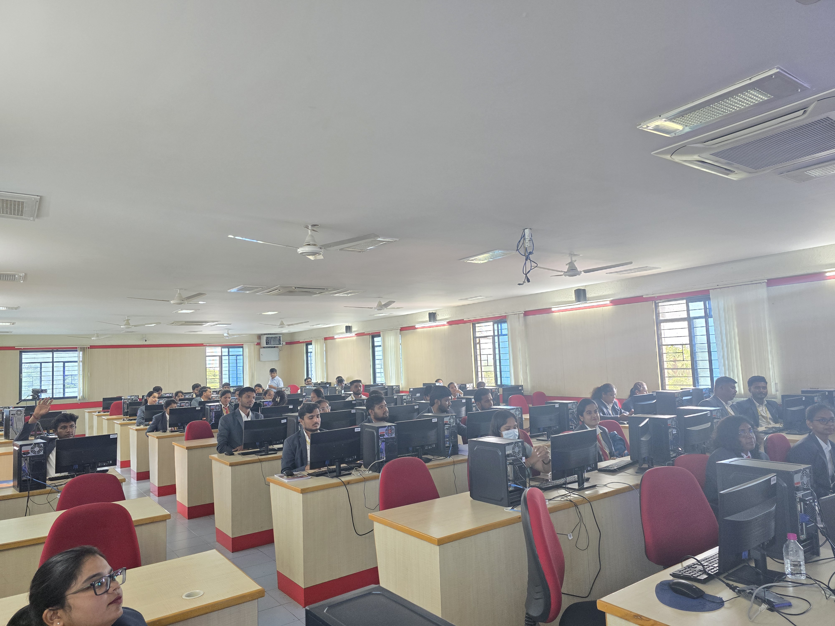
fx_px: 555
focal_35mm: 23
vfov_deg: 58.9
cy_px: 313
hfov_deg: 73.9
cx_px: 418
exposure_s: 1/100
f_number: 1.7
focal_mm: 6.3
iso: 250
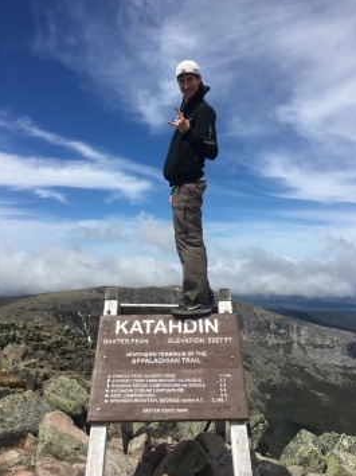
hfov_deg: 46.7
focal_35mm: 30
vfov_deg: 60.0
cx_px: 180
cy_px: 238
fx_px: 412
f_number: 2.2
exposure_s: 1/2959
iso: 25
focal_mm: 4.15
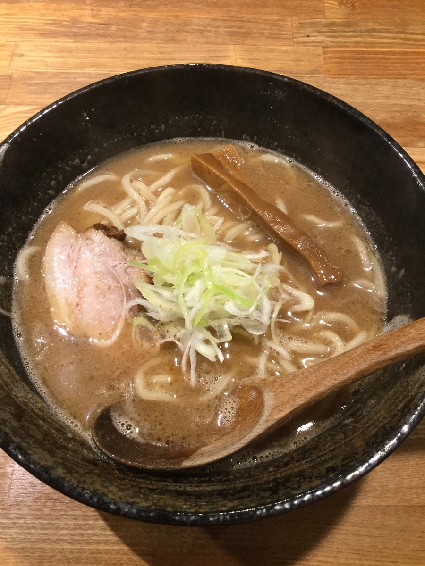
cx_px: 212
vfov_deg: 58.4
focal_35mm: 31
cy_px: 283
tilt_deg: -62.3
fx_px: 507
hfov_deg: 45.4
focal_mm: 3.3
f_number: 2.4
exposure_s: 1/30
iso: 80
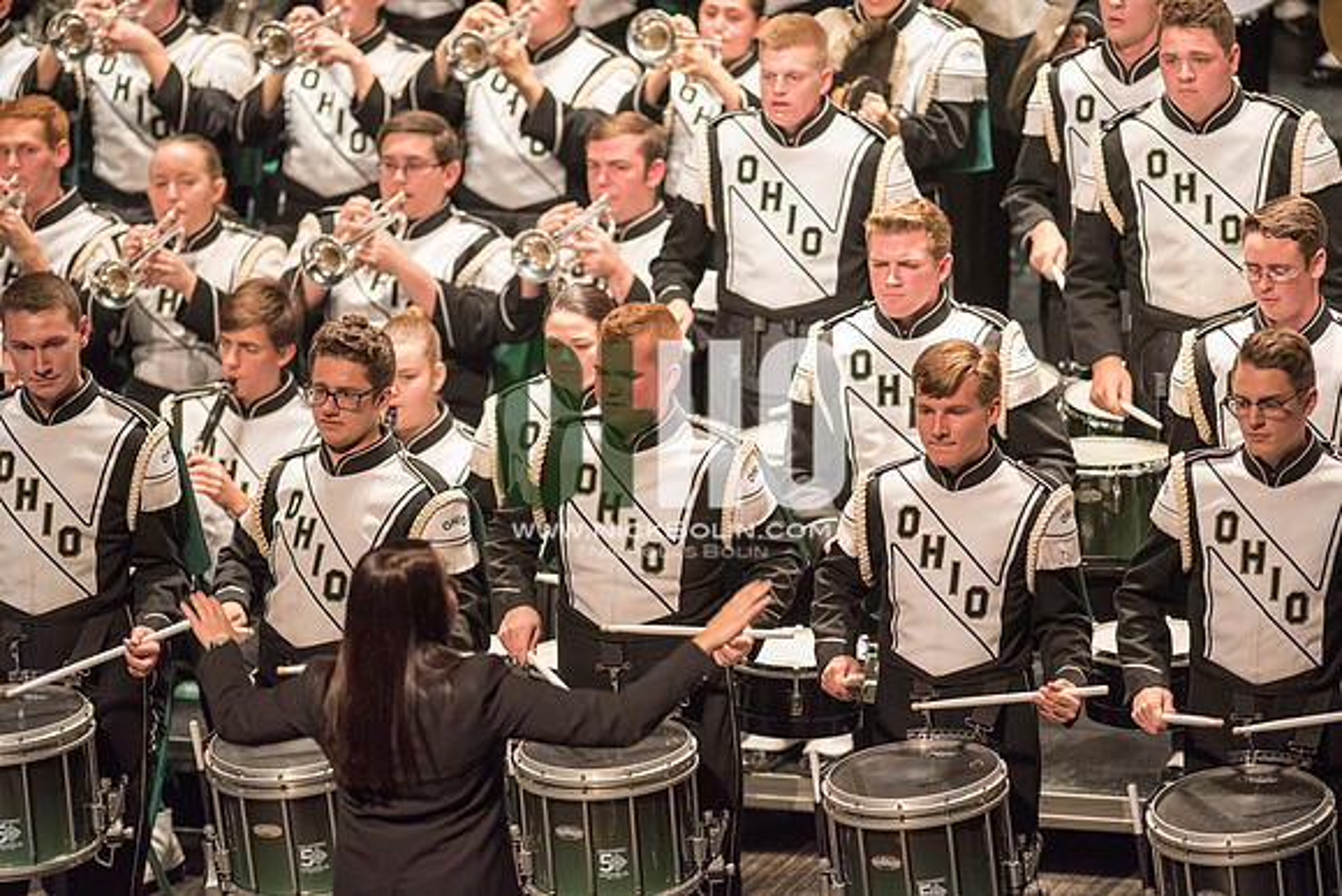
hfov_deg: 6.9
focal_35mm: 300
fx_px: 11185
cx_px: 671
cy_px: 448
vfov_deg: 4.6
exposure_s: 1/500
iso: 4000
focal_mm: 300
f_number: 2.8
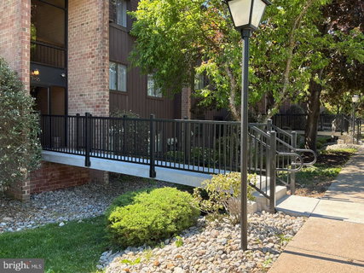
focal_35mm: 28
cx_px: 182
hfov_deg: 63.5
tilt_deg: -0.6
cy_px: 136
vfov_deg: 49.7
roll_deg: -1.0
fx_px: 294
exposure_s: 1/277
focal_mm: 3
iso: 32
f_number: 1.8
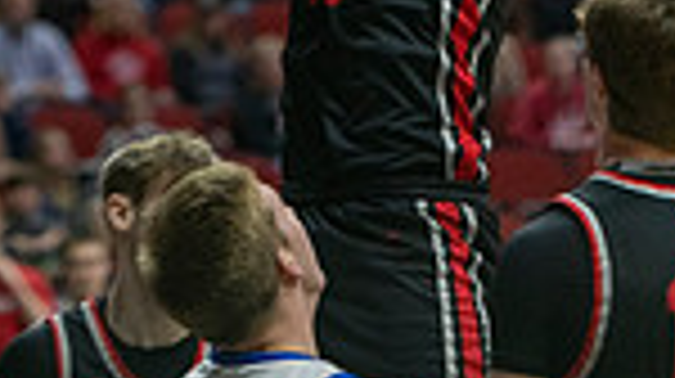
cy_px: -594
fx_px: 6186
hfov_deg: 6.2
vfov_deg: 3.4
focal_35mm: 346
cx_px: 302
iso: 2000
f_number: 2.8
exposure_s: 1/1000
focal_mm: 110
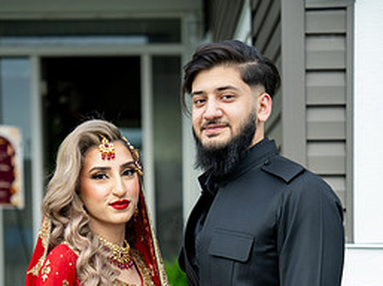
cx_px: 173
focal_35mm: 118
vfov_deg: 12.3
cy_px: 305
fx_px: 1304
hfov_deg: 16.7
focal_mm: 70
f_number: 2.8
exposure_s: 1/200
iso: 125
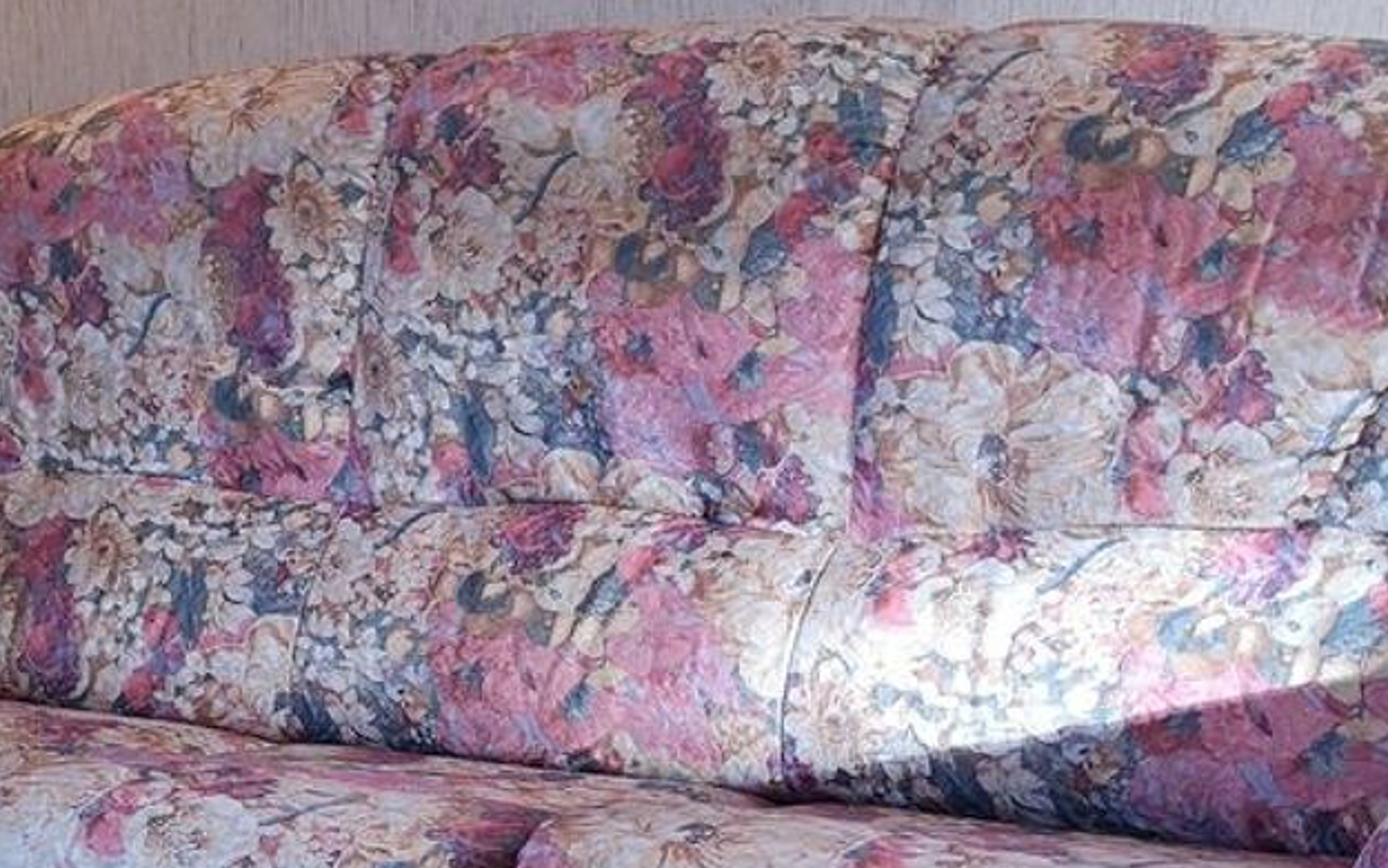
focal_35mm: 61
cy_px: 1087
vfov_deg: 19.8
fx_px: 2308
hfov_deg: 33.3
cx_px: 535
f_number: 1.8
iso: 160
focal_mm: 3.95
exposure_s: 1/50
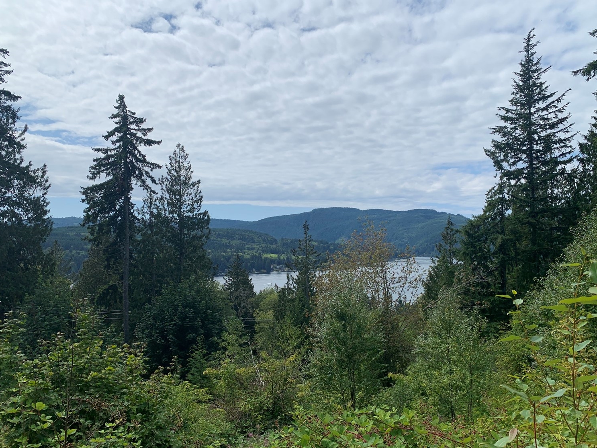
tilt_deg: +1.0
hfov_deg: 63.4
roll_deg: +1.1
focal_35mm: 28
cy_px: 235
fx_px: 483
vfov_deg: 49.7
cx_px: 305
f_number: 1.8
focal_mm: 4.25
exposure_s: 1/5128
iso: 25
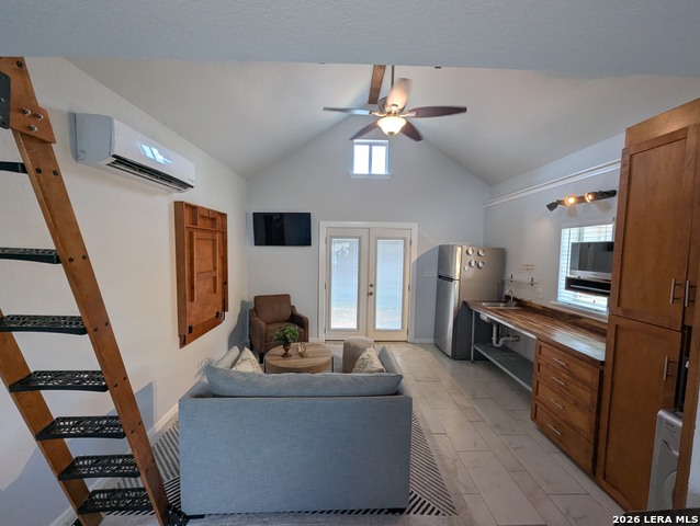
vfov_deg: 90.0
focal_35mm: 13
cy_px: 263
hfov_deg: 106.1
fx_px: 263
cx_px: 350
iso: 137
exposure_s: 1/120
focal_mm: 1.95
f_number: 2.2
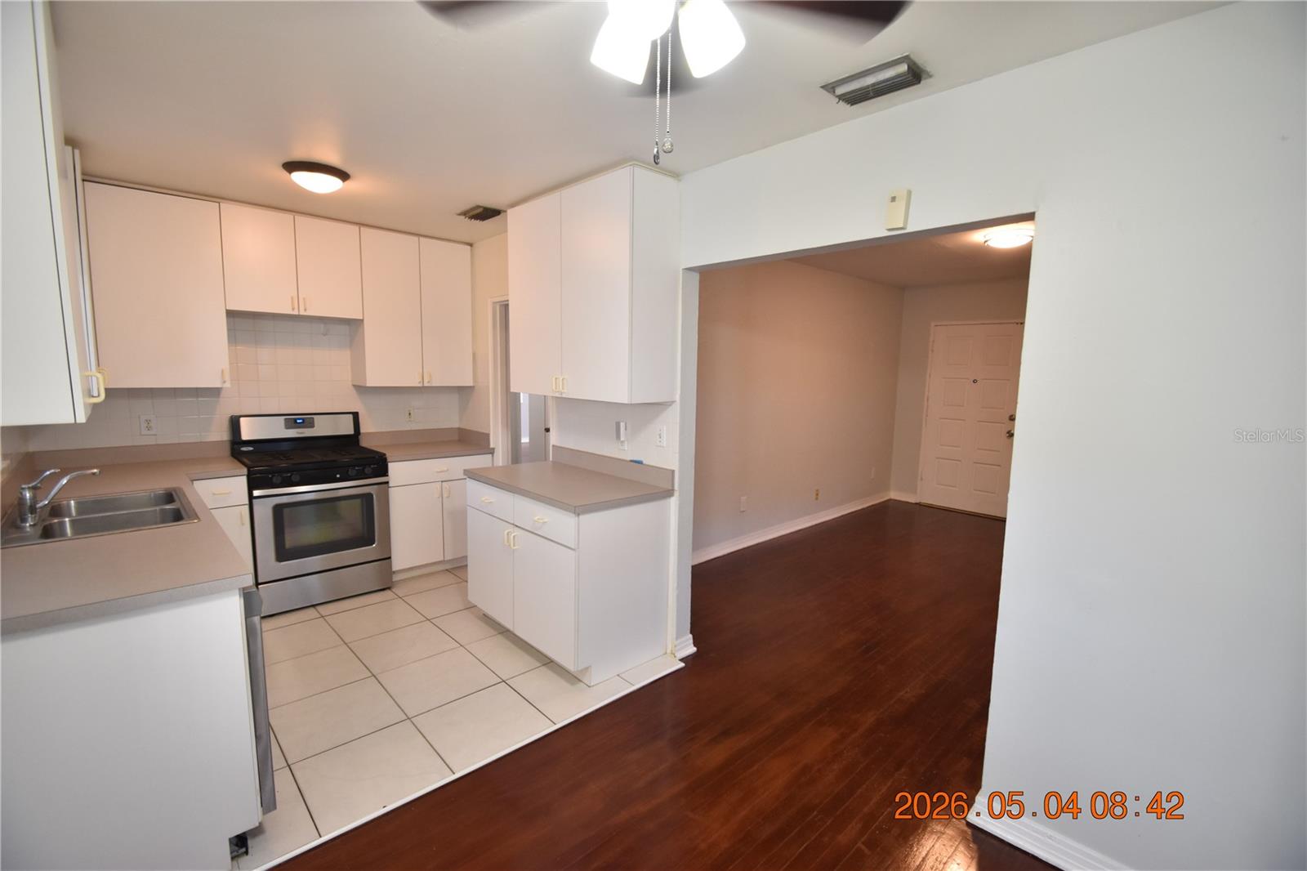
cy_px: 436
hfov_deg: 100.4
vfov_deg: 77.3
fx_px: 544
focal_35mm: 15
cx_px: 654
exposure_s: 1/60
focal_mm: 10
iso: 800
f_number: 3.5
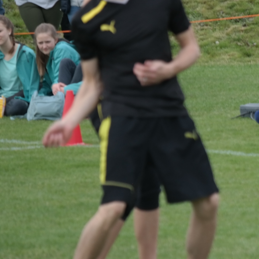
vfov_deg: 2.7
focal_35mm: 649
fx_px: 5494
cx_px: 319
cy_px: 87
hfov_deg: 2.7
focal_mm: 200
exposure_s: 1/250
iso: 200
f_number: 5.6
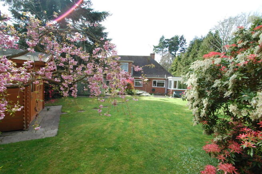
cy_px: 87
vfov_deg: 77.2
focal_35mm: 15
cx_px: 131
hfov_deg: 100.4
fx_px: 109
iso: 200
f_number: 6.3
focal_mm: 10
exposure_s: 1/160
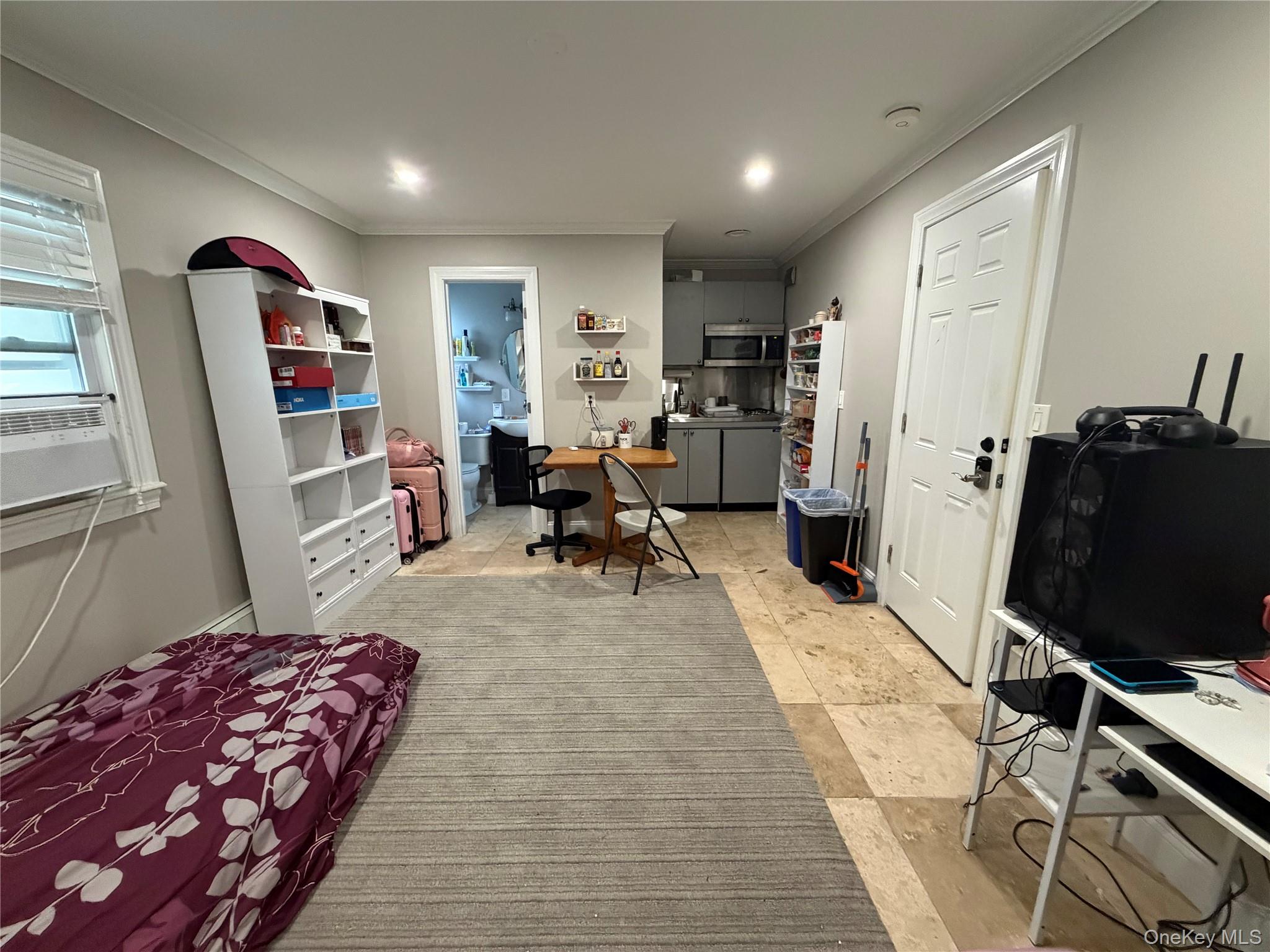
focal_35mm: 14
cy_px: 476
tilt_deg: -11.8
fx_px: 514
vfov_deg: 85.7
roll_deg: +0.3
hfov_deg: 102.1
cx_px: 635
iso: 640
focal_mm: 2.22
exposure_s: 1/60
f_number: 2.2
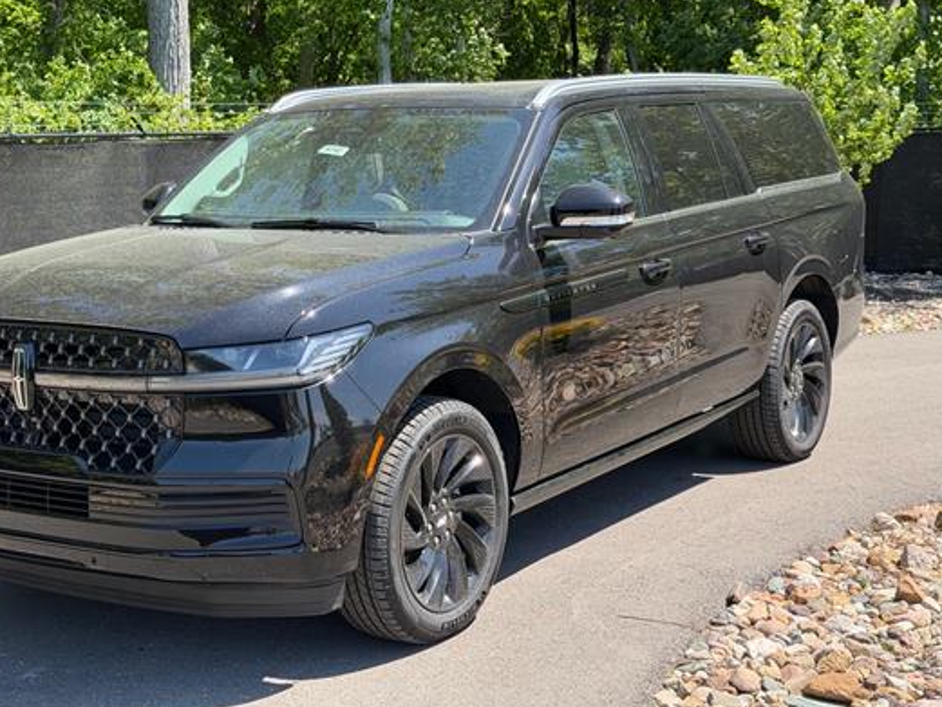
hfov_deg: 32.6
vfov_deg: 24.8
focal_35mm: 59
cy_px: 311
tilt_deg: -6.0
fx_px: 1606
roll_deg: -0.7
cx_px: 387
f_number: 1.78
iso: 80
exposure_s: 1/1456
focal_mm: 6.76
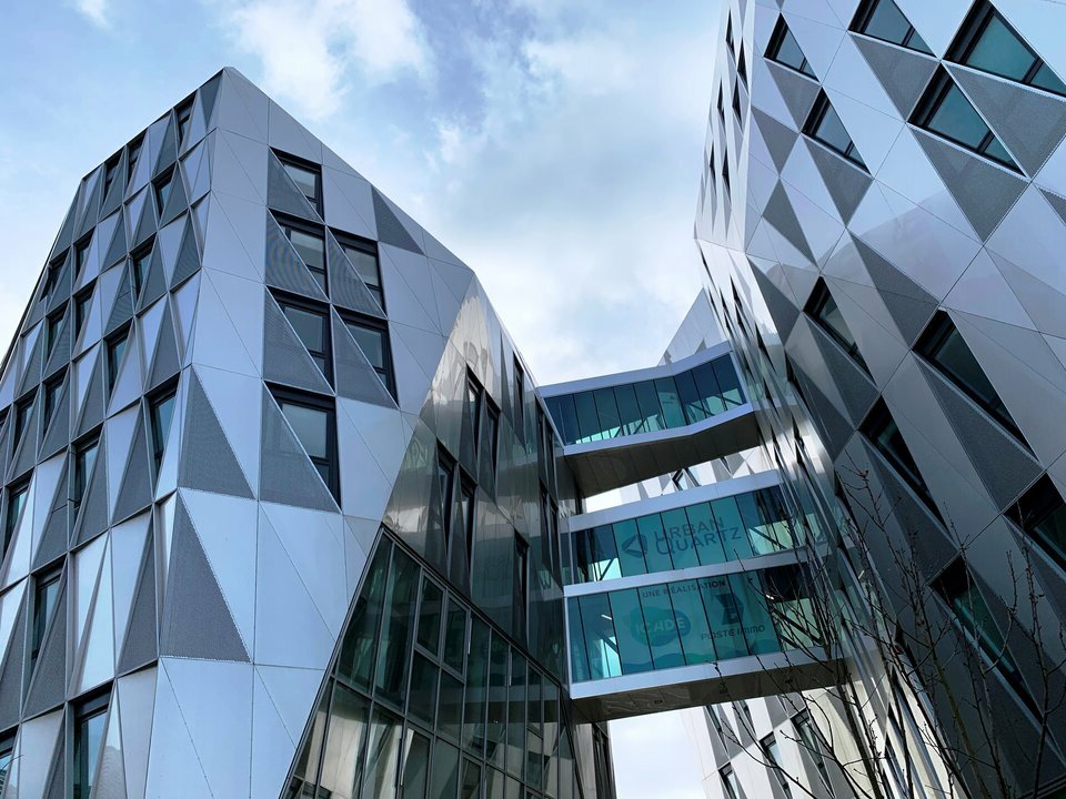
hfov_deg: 67.3
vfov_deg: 53.1
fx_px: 801
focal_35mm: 26
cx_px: 533
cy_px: 400
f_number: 1.8
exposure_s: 1/2681
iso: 25
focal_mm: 4.25
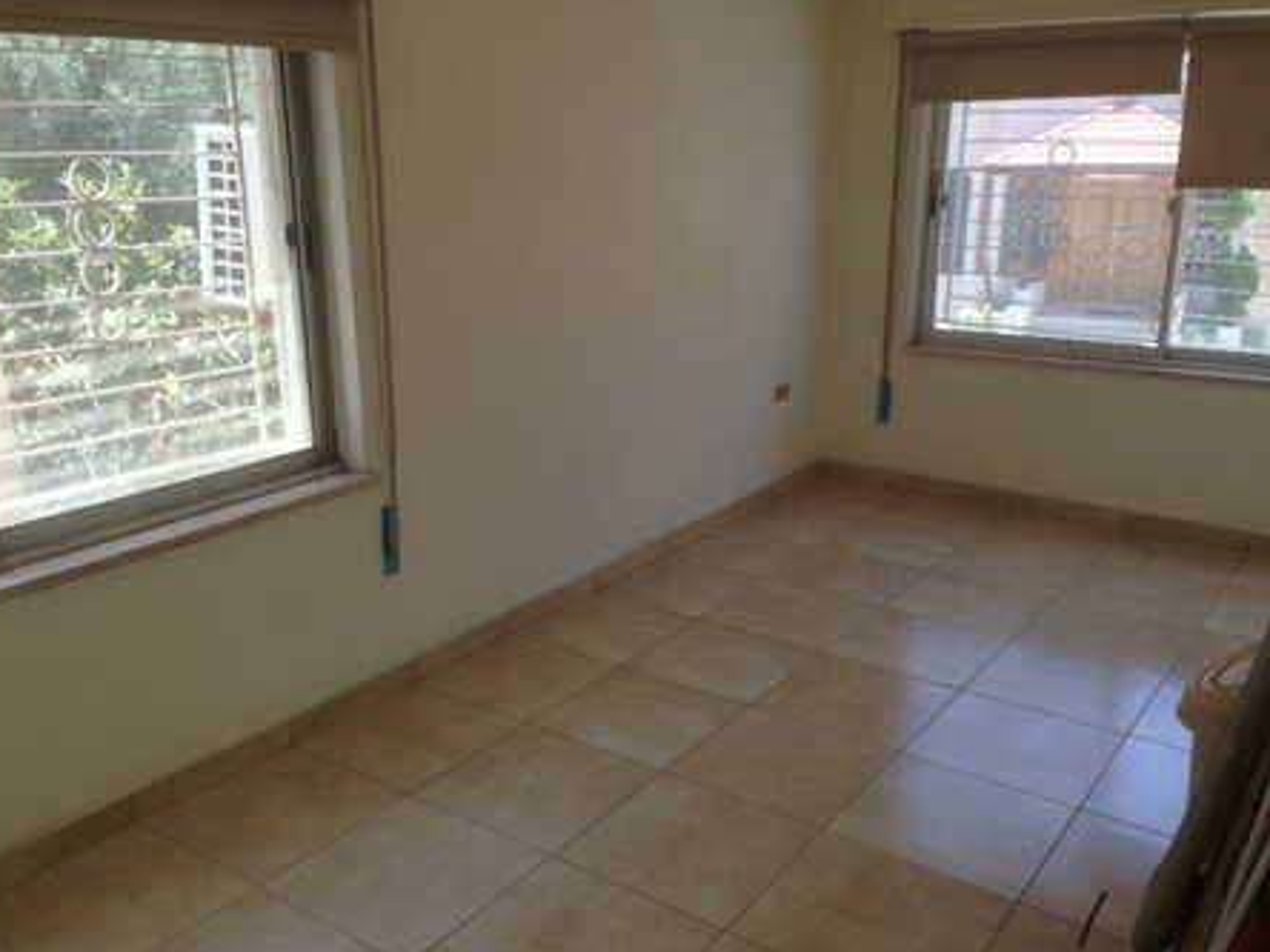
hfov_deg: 54.0
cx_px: 622
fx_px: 1247
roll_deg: -0.5
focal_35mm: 34
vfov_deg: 41.8
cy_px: 485
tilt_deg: -15.9
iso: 50
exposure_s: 1/147
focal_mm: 4.12
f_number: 2.4
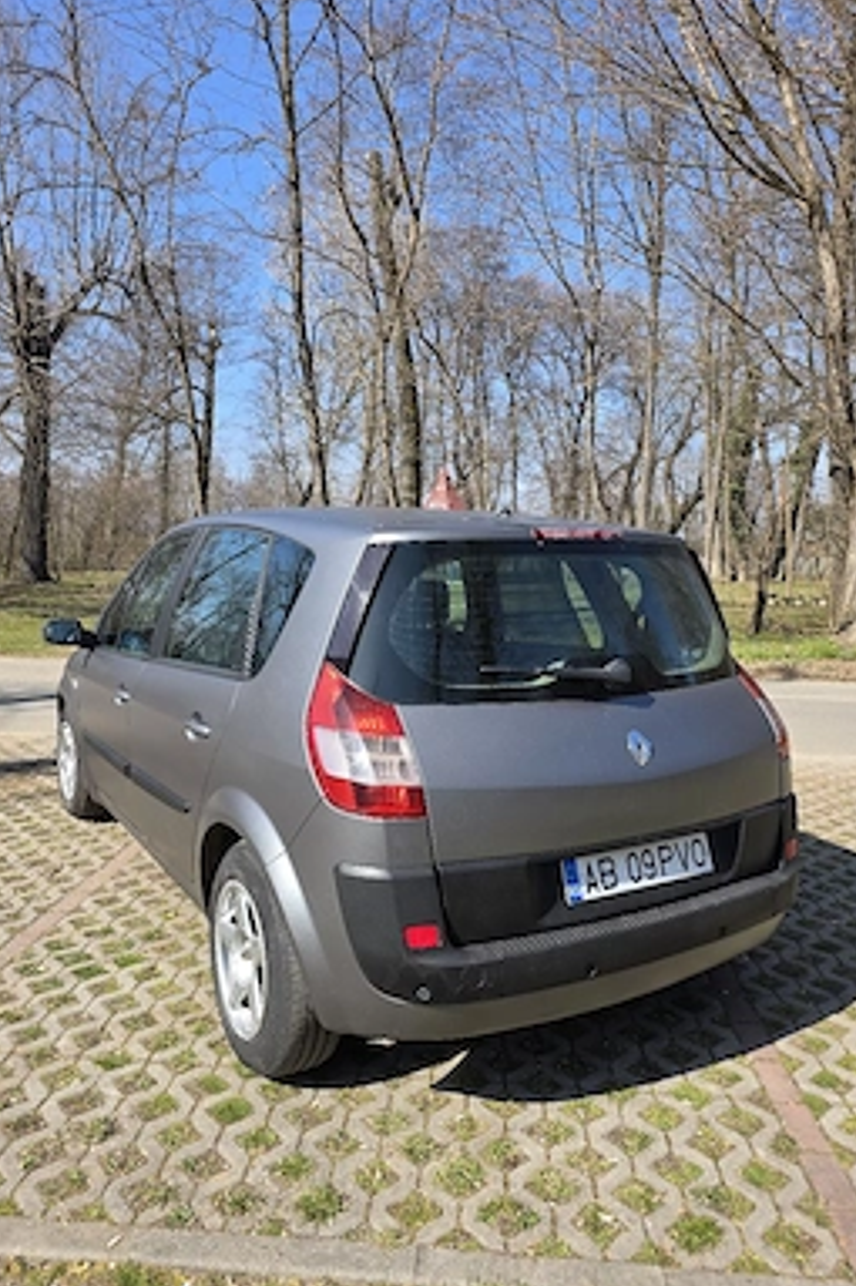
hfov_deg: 51.2
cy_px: 658
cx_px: 430
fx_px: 892
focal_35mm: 25
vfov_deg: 71.5
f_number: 1.7
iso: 80
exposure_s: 1/3333
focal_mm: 6.3
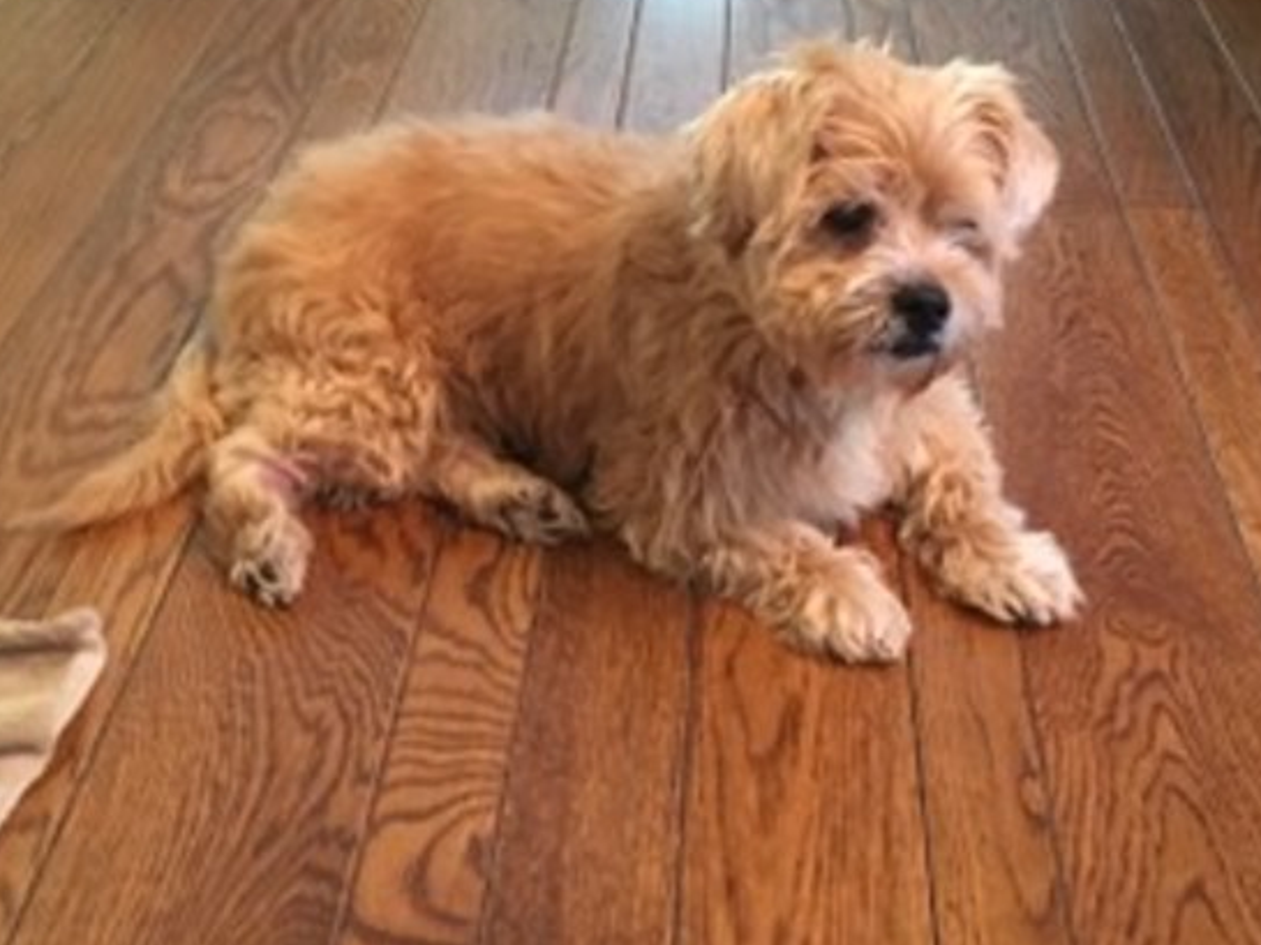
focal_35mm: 34
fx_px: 1238
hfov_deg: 53.9
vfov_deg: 41.7
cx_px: 686
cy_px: 409
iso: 250
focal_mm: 4.15
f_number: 2.2
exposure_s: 1/15
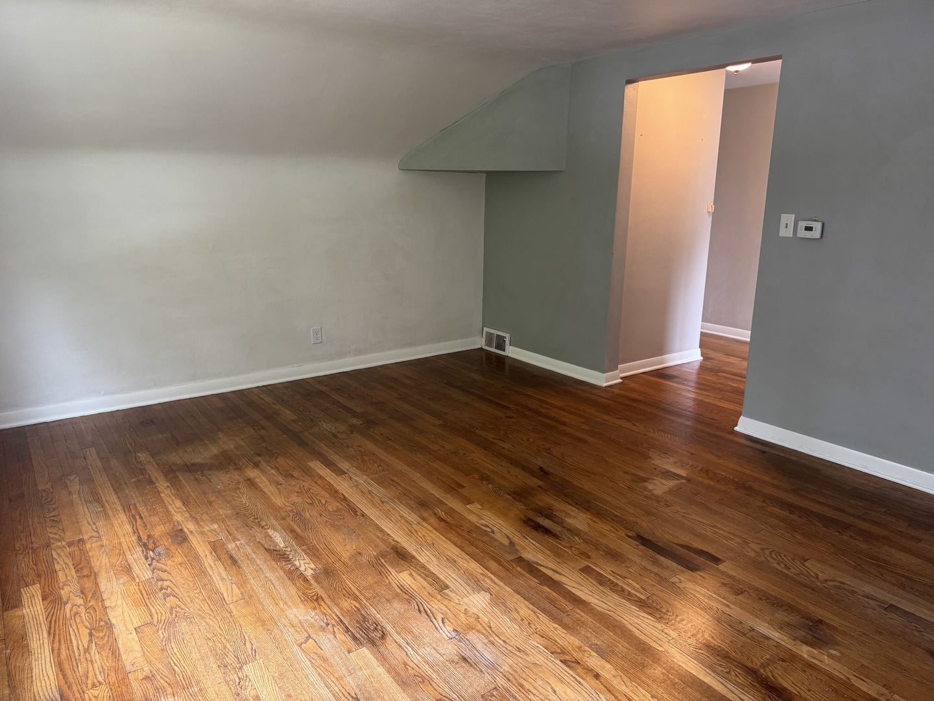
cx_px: 467
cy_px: 350
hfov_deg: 71.6
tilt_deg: -14.7
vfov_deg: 56.8
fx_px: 648
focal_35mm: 24
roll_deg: +0.0
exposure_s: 1/61
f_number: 1.78
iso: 200
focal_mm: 6.76
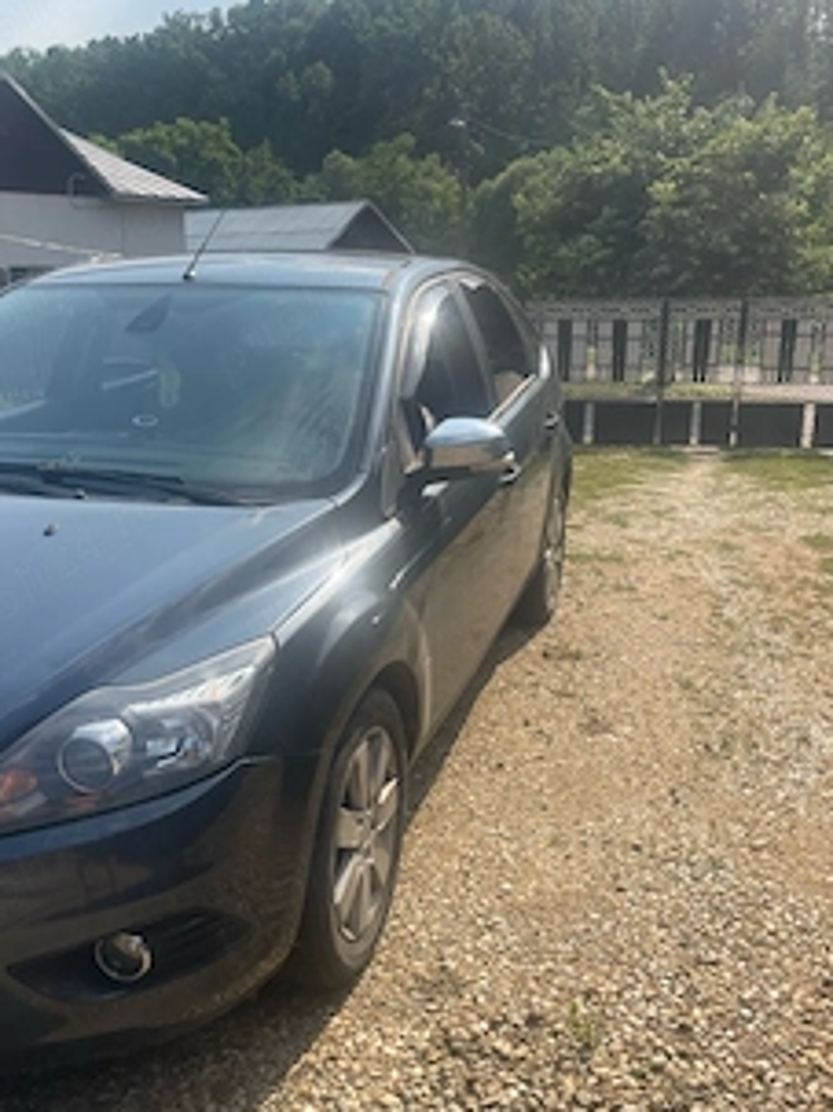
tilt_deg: -17.9
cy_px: 620
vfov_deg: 55.2
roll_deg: +0.8
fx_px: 1060
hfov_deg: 42.9
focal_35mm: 33
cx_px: 404
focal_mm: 5.1
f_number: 1.6
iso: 32
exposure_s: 1/2545
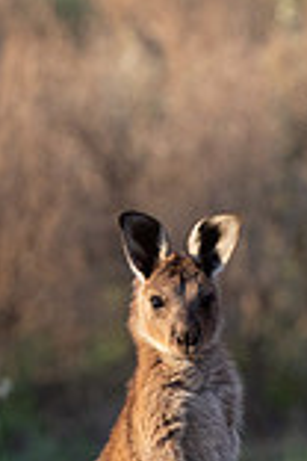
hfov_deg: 1.0
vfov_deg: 1.4
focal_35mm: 1438
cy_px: 393
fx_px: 18393
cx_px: 316
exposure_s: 1/800
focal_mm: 500
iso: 1250
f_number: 5.6
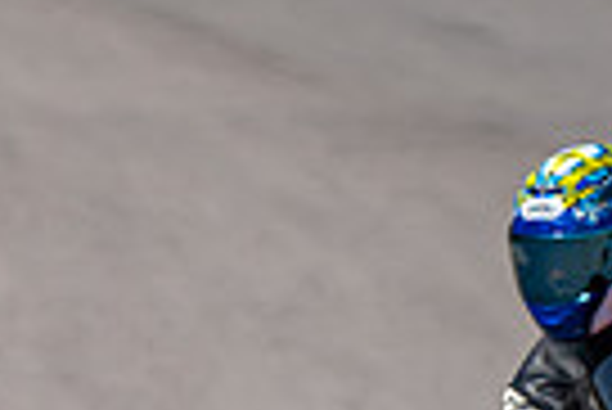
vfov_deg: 0.4
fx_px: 59580
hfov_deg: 0.6
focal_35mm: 3501
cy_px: 812
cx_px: 543
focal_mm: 600
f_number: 6.3
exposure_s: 1/1250
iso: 140
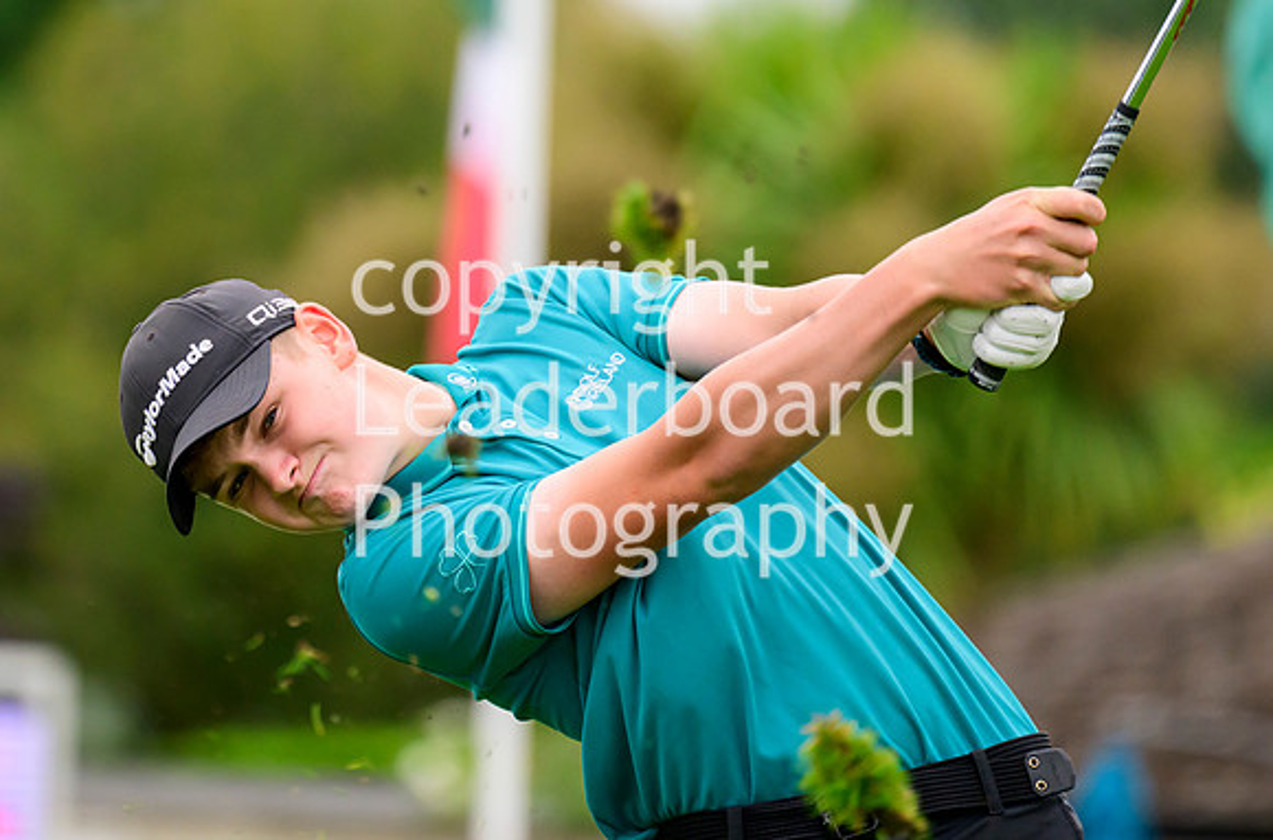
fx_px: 20953
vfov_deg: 2.3
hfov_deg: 3.5
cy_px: 212
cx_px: 330
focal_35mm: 594
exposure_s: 1/1600
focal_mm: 400
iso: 1600
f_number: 5.6
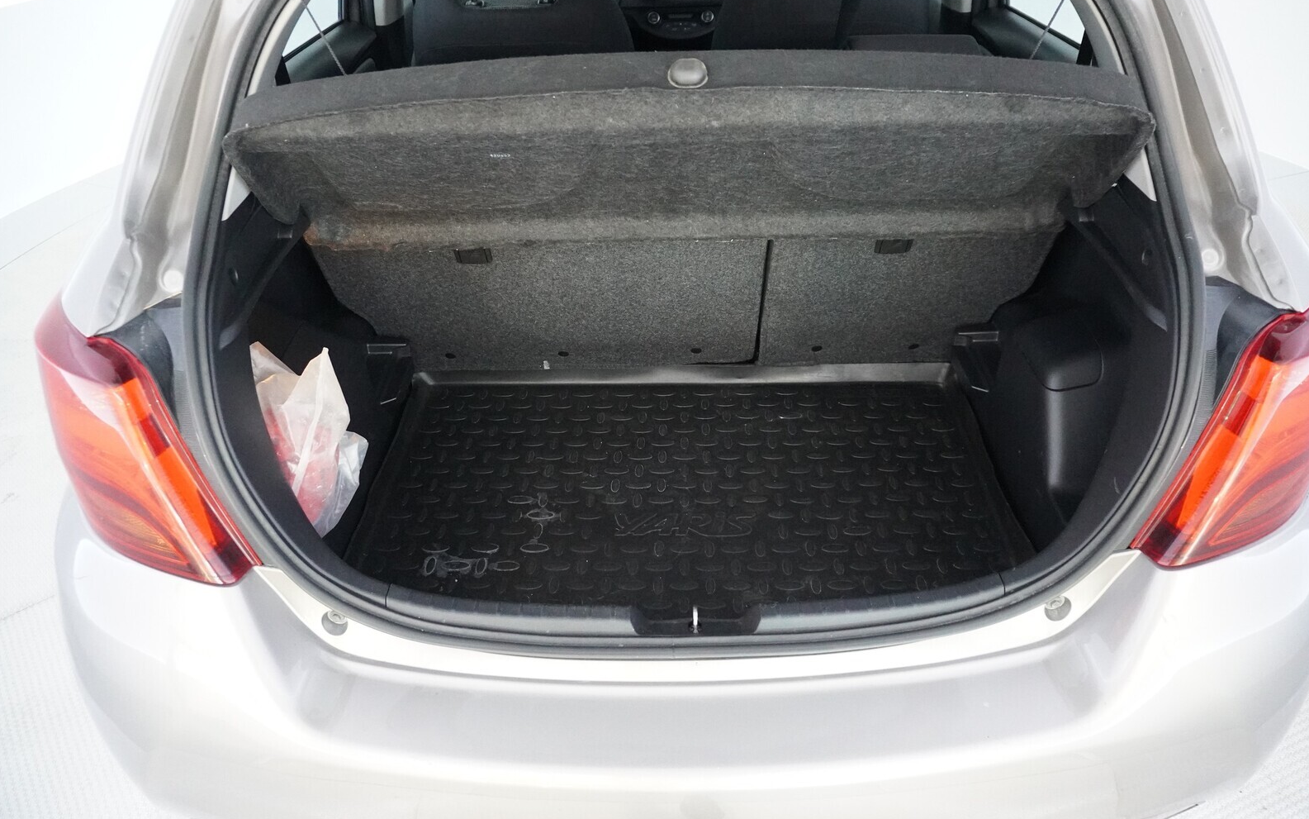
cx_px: 660
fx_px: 892
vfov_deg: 49.3
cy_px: 394
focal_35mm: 25
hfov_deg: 72.5
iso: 6400
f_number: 3.5
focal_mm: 16
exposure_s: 1/60
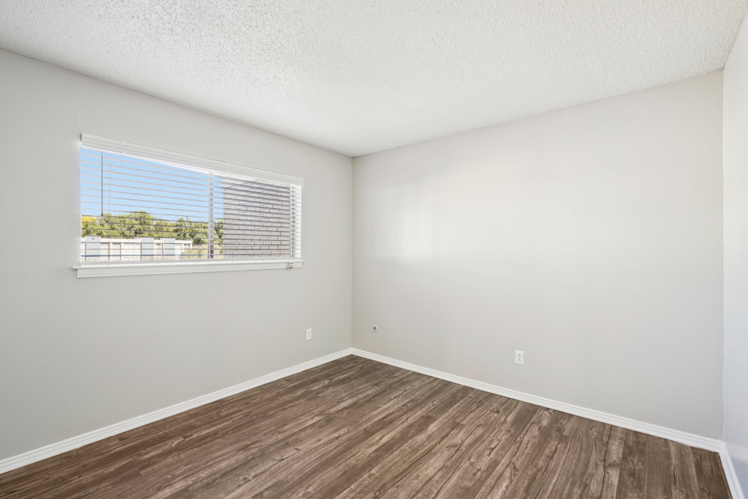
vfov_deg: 73.7
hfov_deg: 96.7
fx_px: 332
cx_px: 374
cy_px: 250
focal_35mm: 16
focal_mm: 16
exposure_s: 1/30
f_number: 8
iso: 320
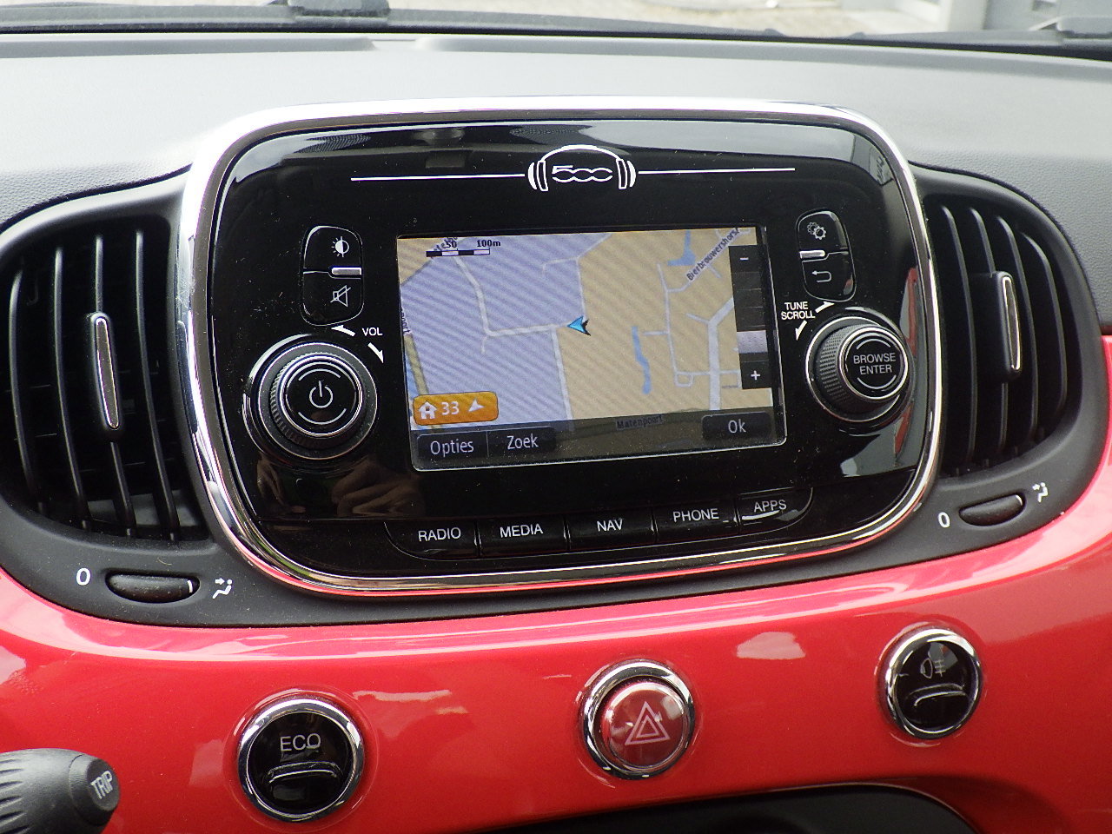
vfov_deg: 34.3
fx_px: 1349
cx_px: 556
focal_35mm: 42
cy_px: 417
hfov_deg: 44.8
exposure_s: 1/100
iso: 250
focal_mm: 7.5
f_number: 4.2
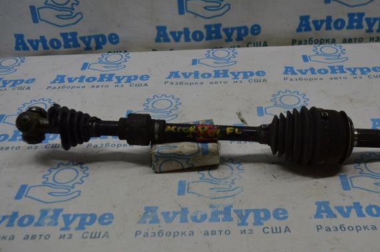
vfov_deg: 30.5
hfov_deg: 44.4
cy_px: 126
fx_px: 464
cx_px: 213
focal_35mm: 44
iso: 400
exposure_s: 1/125
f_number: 5.6
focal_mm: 26
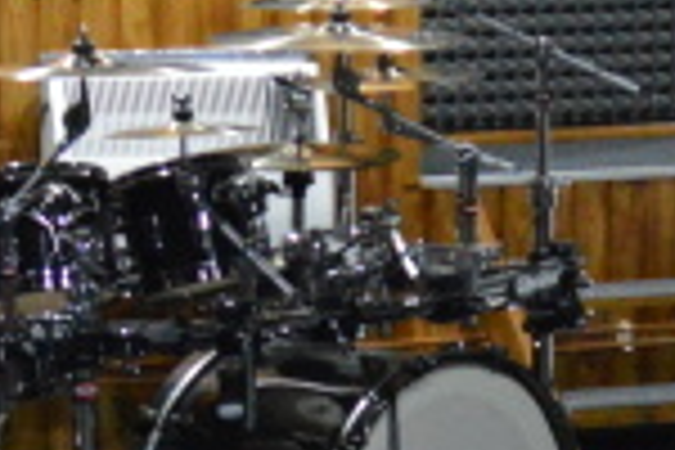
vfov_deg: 8.4
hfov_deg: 12.7
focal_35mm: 162
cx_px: 207
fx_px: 3037
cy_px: 572
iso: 3200
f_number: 3.5
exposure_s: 1/30
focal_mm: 18
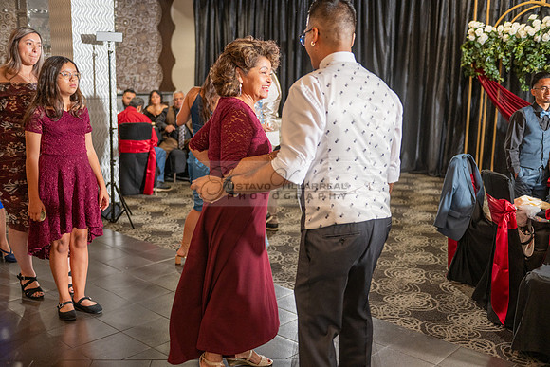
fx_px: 581
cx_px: 275
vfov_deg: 35.1
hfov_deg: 50.7
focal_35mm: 38
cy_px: 184
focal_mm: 38
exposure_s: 1/125
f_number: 2.8
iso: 800
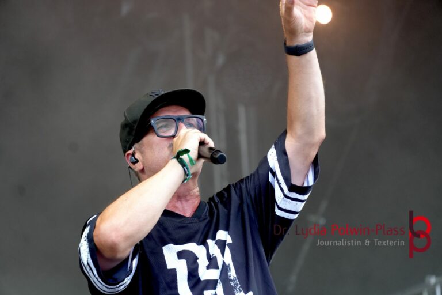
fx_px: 2707
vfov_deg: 6.2
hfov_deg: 9.3
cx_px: 221
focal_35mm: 220
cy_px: 148
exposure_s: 1/250
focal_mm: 147
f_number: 5.6
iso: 800
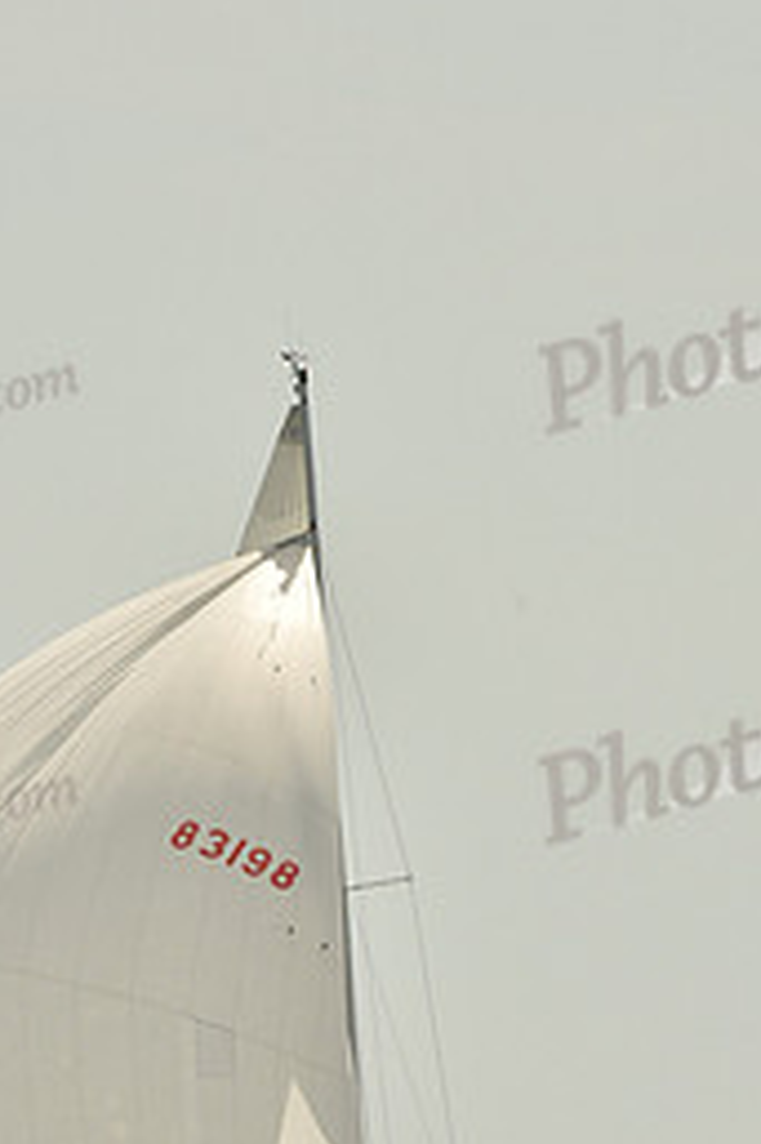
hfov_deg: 1.5
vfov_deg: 2.3
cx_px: 309
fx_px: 28701
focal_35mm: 904
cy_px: 1024
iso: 400
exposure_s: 1/1250
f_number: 11
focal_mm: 400
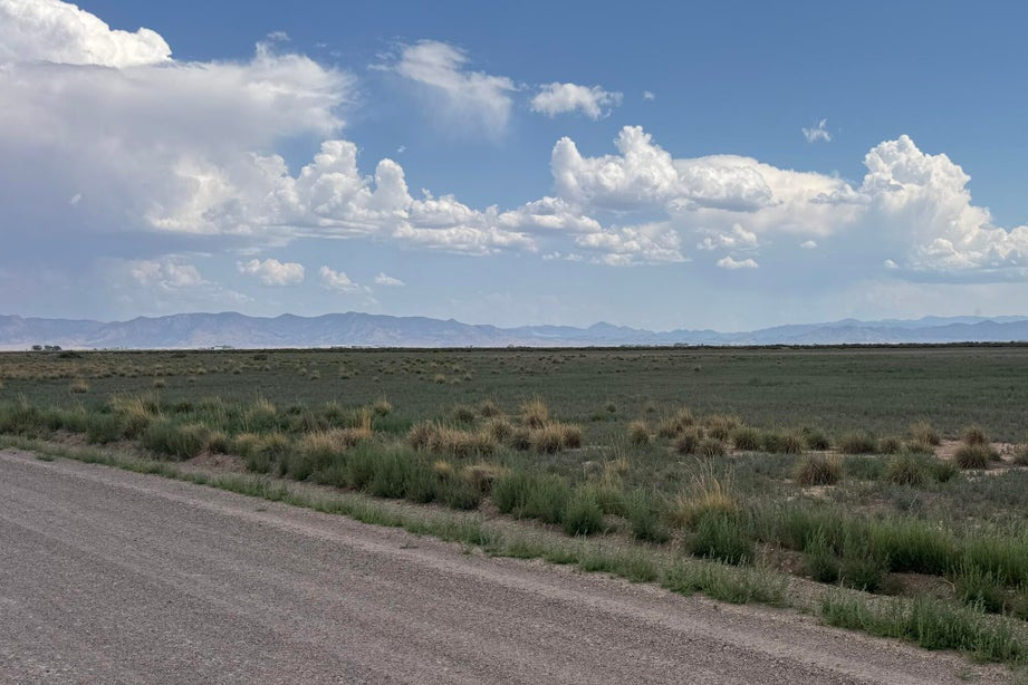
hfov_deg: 50.1
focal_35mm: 37
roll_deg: -1.6
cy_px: 411
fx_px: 1056
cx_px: 752
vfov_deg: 35.8
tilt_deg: -3.6
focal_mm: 6.76
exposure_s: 1/7092
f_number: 1.78
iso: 80
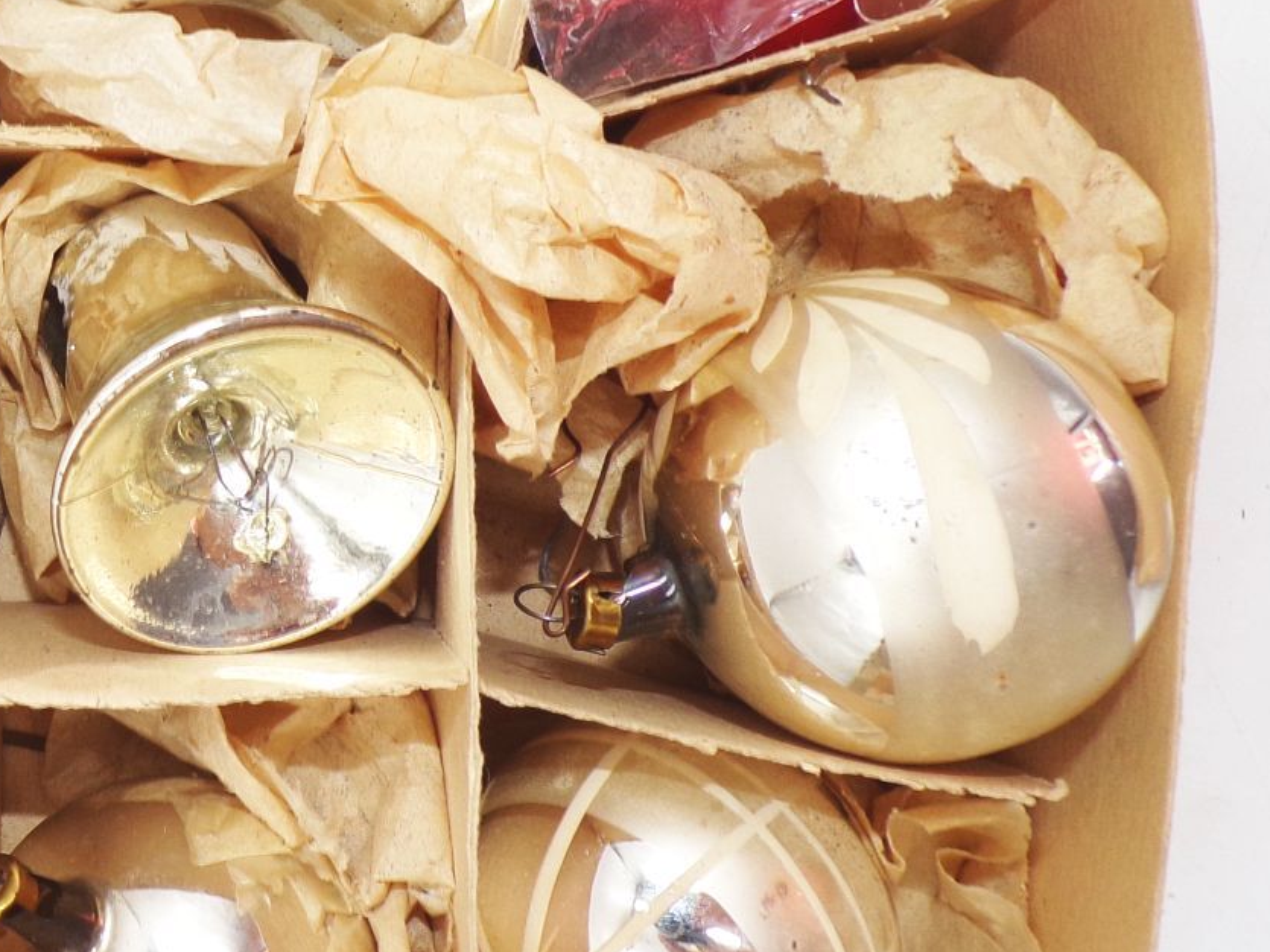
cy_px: 379
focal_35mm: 53
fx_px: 1944
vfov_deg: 27.5
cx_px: 17
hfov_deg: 33.3
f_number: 4.4
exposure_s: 1/42
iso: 80
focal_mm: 4.3
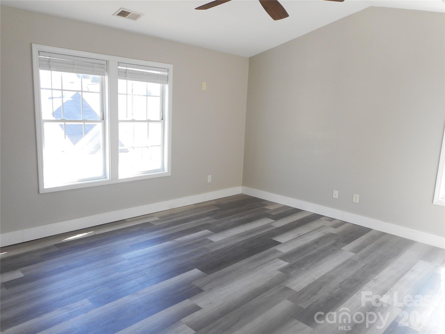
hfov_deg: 69.4
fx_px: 321
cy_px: 167
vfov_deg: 54.9
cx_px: 222
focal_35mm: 25
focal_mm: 4.5
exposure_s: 1/30
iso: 100
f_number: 3.7
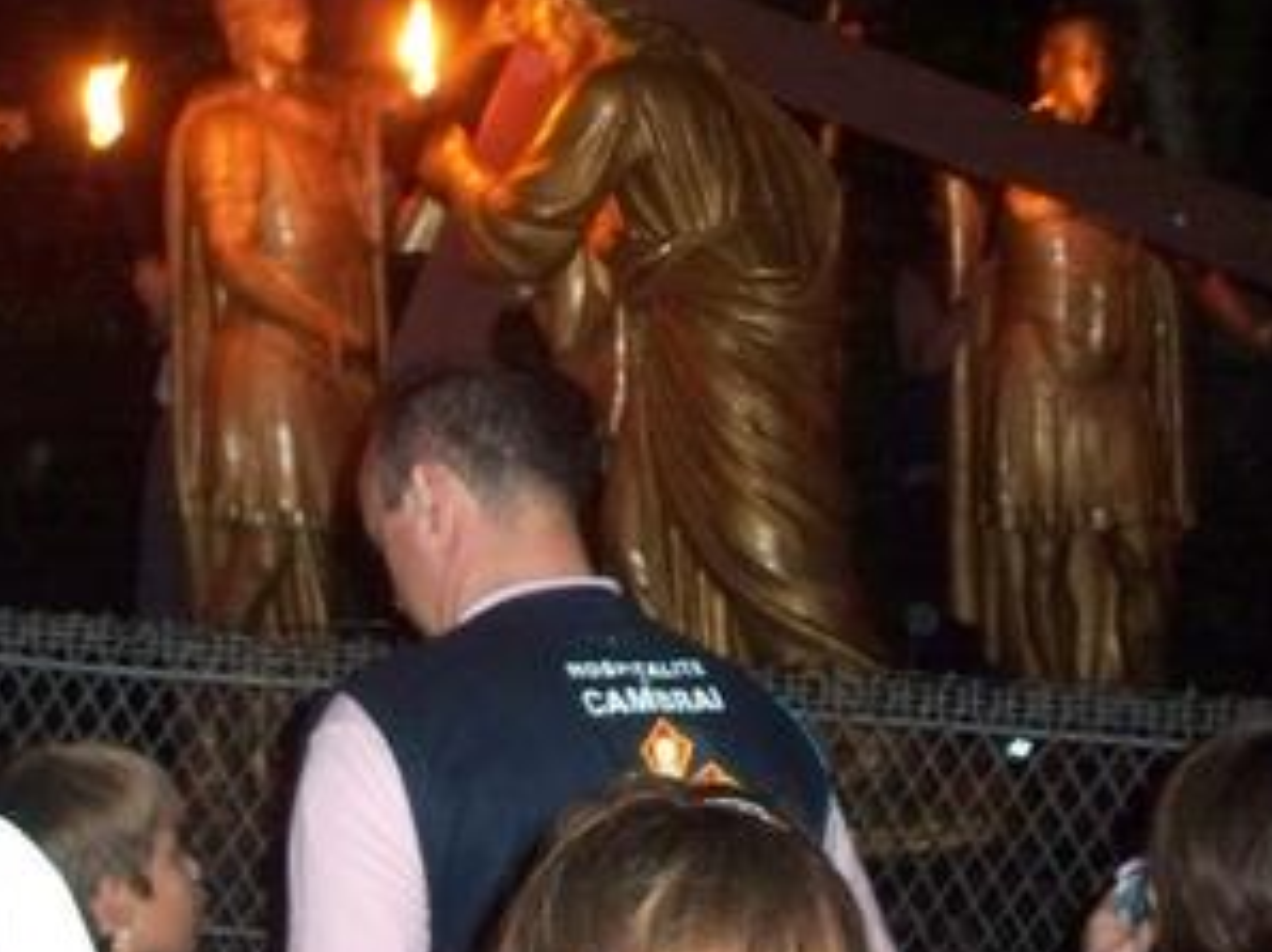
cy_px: 152
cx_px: 696
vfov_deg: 16.8
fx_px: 3194
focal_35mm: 87
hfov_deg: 22.5
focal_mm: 7.9
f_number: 3.4
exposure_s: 1/8
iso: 400
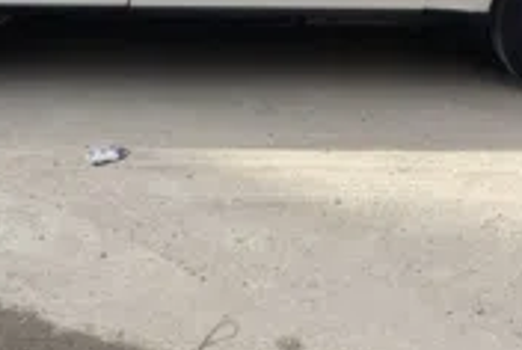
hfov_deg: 33.9
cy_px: -9
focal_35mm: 59
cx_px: 273
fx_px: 857
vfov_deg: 22.1
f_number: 1.6
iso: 32
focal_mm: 5.1
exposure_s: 1/1946
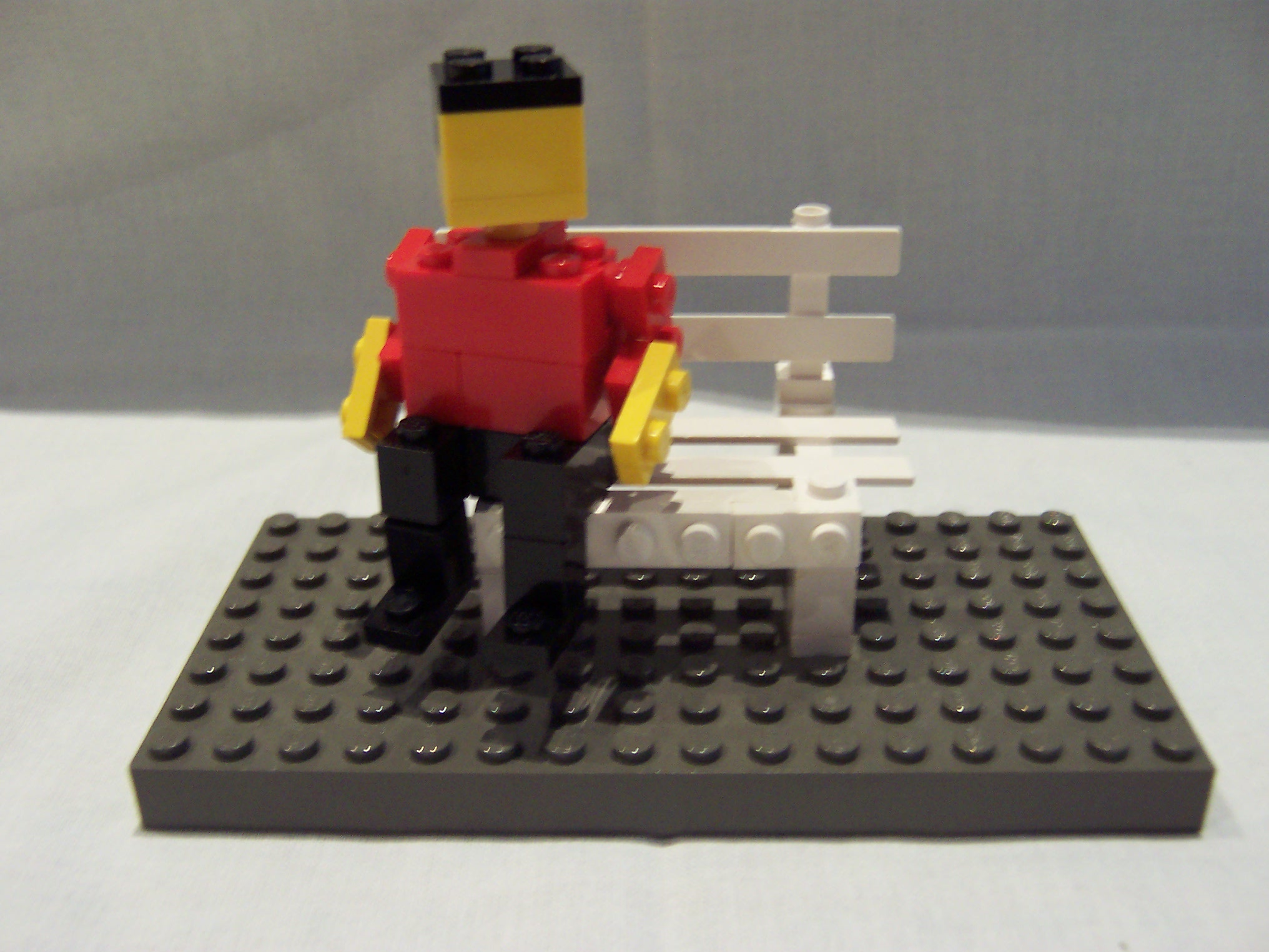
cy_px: 476
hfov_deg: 51.4
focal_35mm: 36
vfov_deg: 39.7
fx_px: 1320
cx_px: 634
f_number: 2.8
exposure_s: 1/20
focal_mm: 5.6
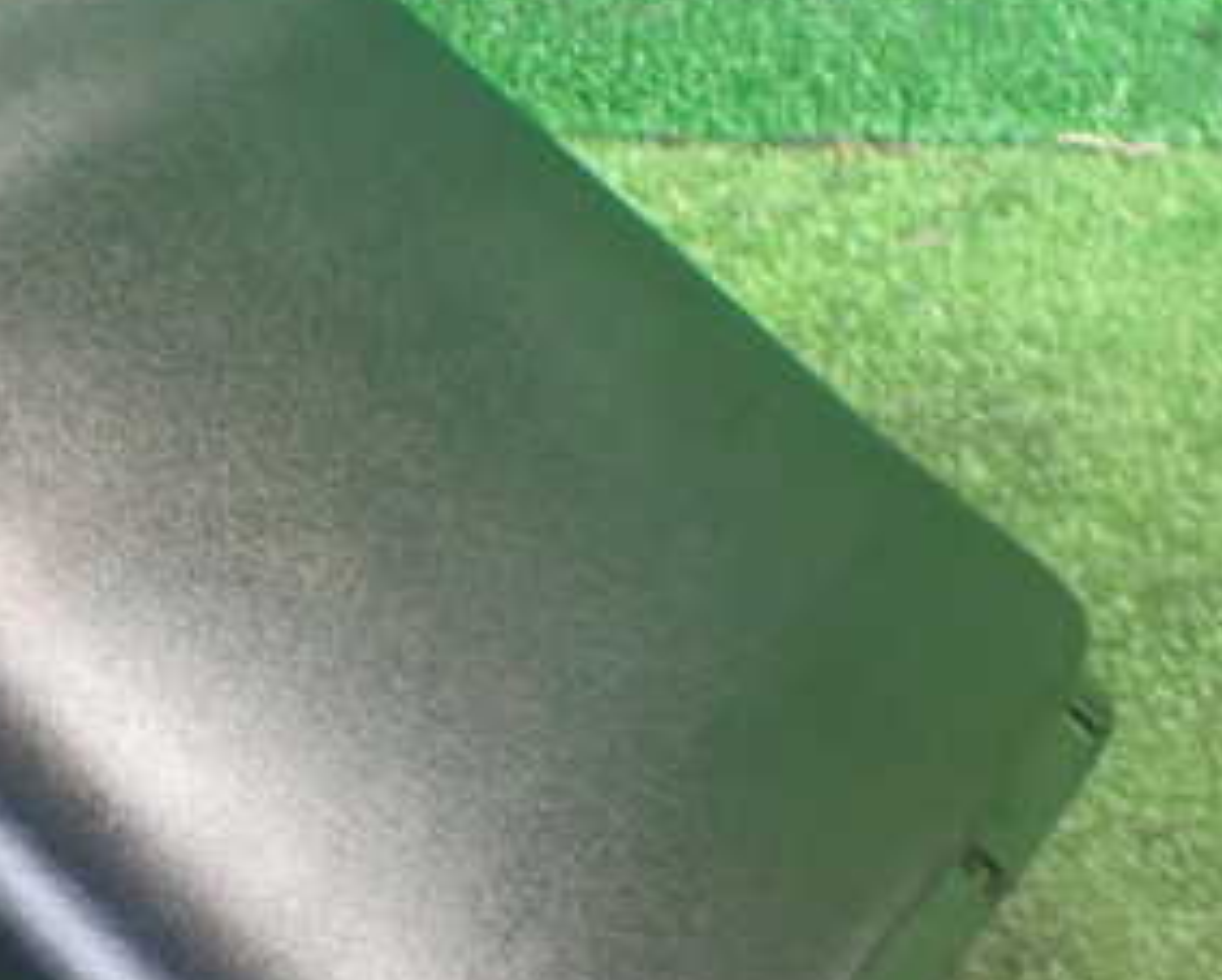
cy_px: 596
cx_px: 142
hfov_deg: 29.3
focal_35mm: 62
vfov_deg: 24.6
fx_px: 2245
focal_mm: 5.4
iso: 800
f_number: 2.3
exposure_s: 1/40
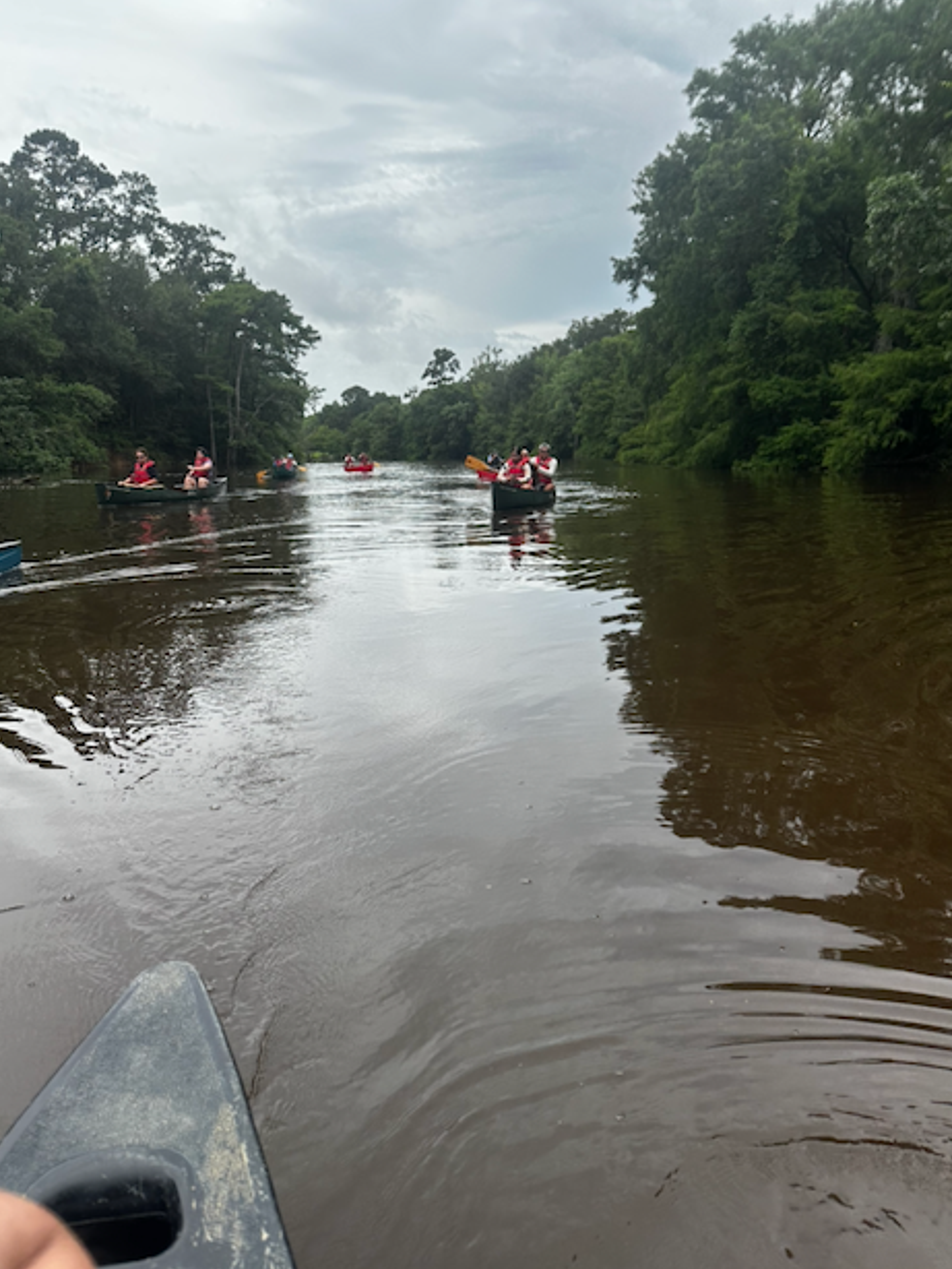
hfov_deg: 54.9
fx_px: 916
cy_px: 637
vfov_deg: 69.4
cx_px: 473
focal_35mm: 25
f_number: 1.78
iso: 80
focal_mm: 6.86
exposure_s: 1/1916
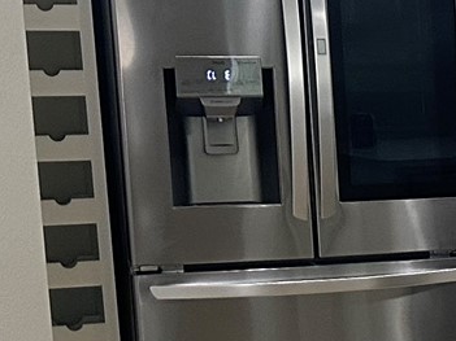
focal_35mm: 140
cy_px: 331
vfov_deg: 10.5
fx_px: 1844
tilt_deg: -9.8
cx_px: 1215
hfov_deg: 11.0
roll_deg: -0.6
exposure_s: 1/120
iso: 200
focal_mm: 6.86
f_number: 1.78
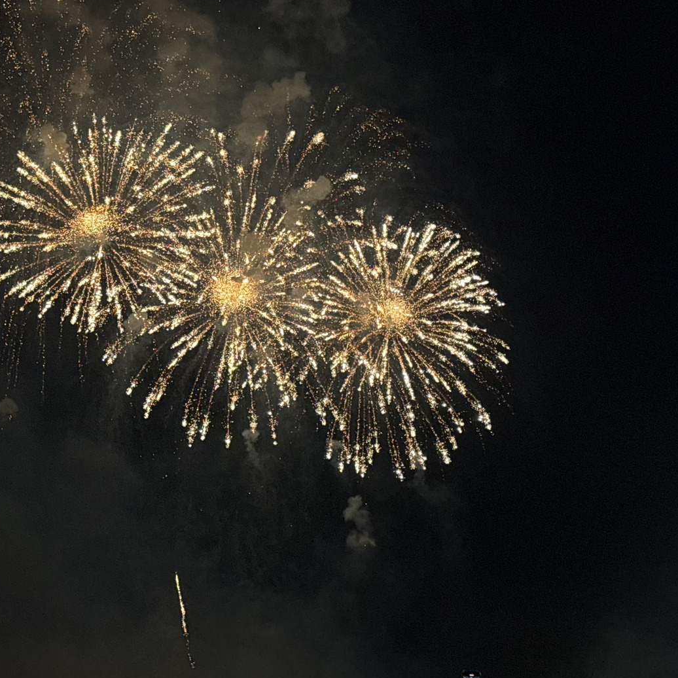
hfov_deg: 24.1
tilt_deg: +16.0
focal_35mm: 71
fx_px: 1573
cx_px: 168
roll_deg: -0.8
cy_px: 288
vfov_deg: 24.3
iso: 400
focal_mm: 5.96
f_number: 1.6
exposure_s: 1/20
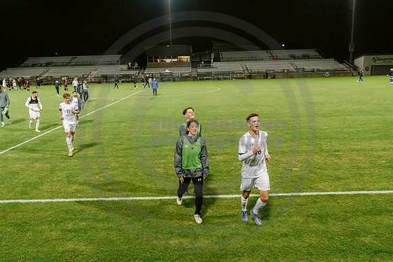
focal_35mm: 31
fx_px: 338
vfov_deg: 42.3
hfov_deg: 60.3
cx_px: 196
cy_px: 131
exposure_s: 1/100
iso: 2000
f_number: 5.6
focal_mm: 31
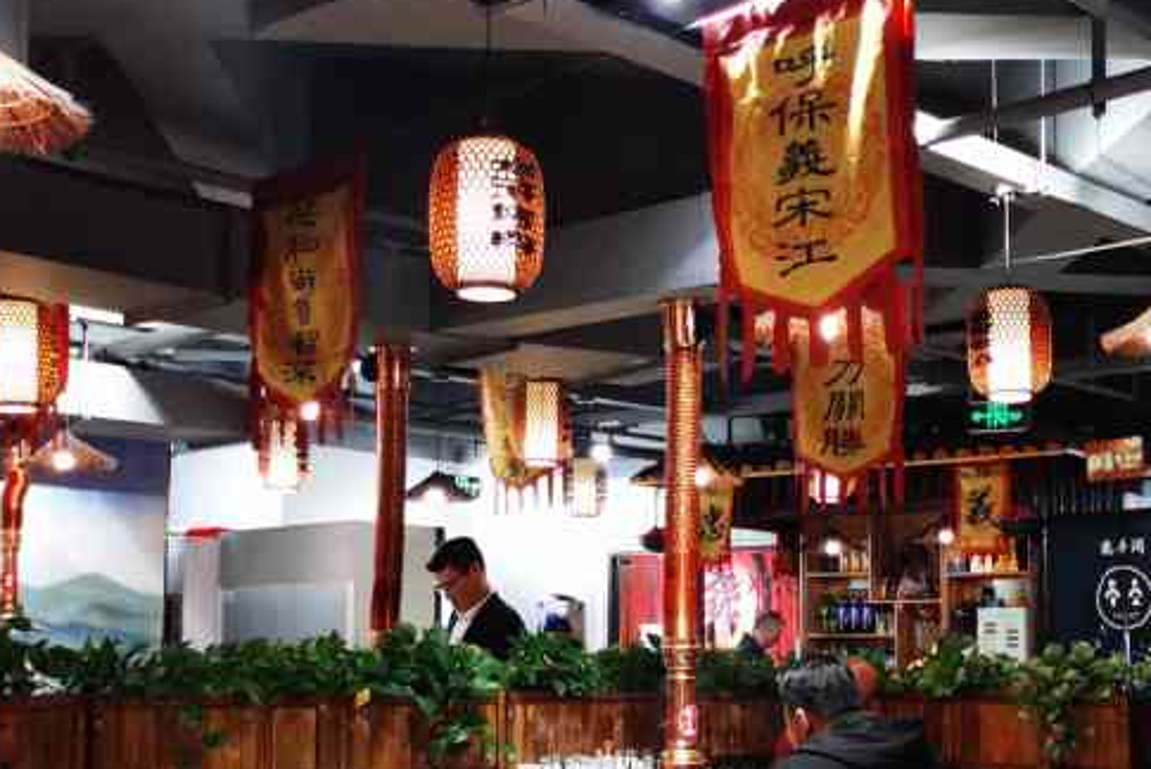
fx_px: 1727
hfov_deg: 36.8
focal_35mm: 54
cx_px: 615
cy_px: 521
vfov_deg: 25.0
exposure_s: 1/50
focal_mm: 5.58
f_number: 1.8
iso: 125
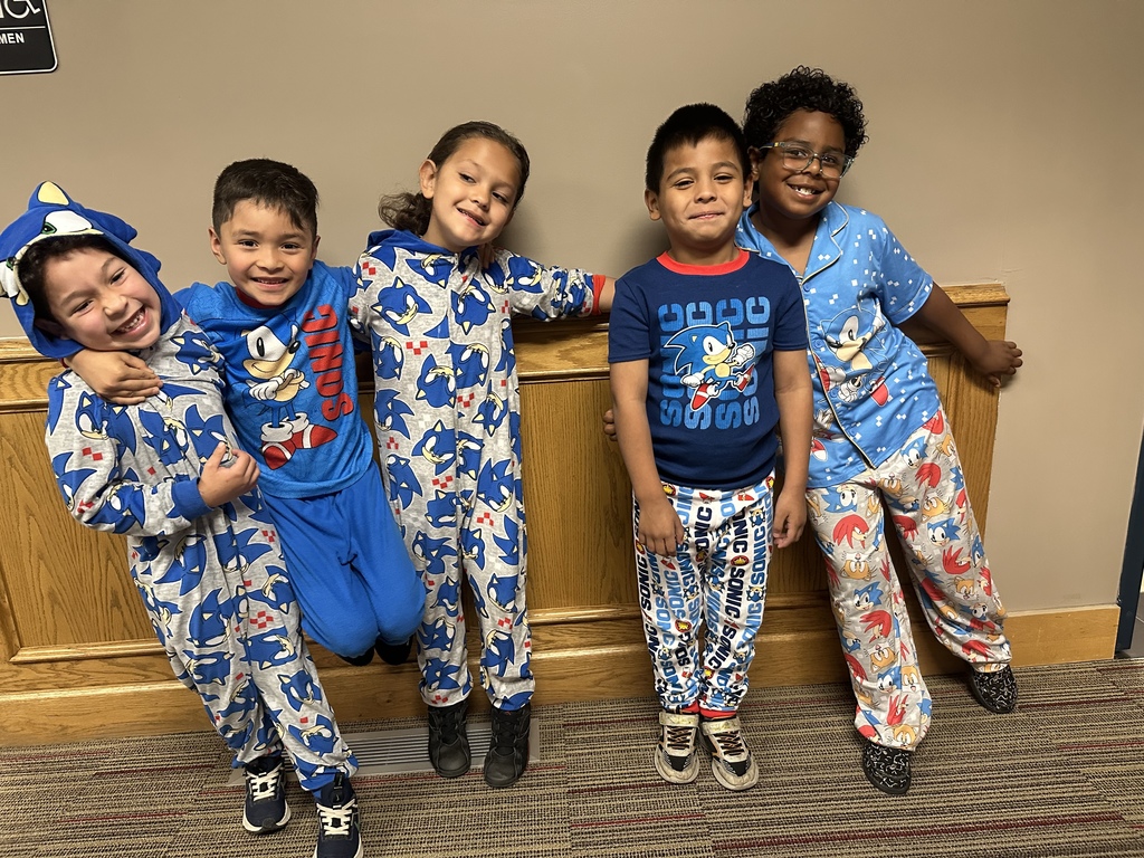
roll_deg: +2.9
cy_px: 429
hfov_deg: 71.6
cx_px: 572
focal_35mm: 24
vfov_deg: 56.8
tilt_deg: -16.0
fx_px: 793
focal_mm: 6.86
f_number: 1.78
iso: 500
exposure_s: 1/60
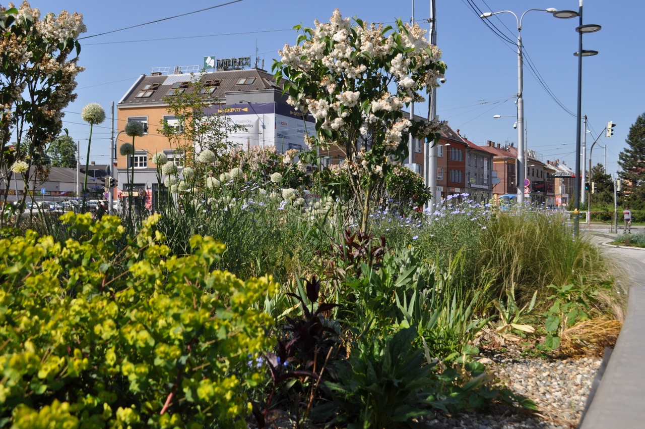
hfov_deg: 53.2
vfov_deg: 36.8
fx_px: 644
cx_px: 322
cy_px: 214
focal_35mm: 36
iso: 200
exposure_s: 1/500
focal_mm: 24
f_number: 7.1
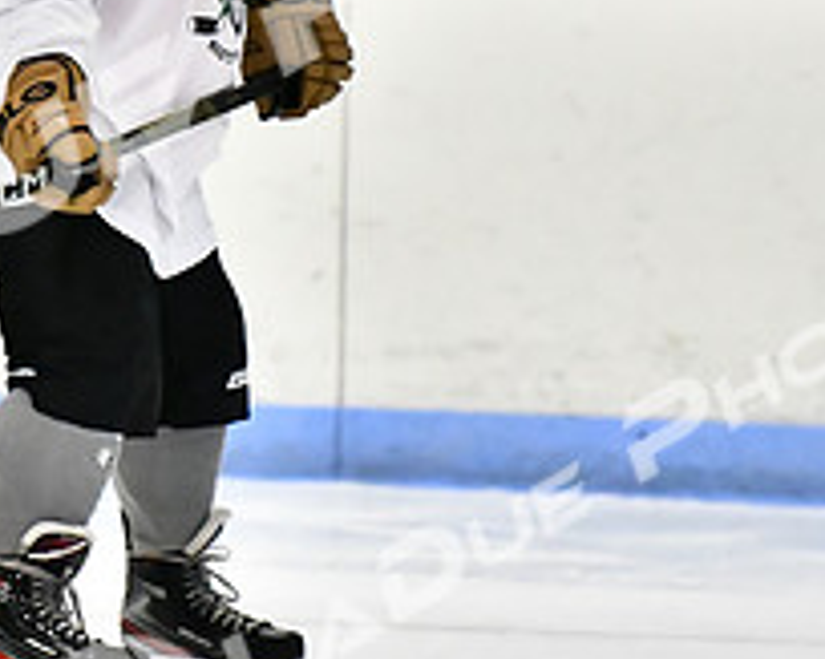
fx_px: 18597
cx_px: 28
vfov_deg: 2.0
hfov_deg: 2.5
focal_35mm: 762
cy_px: 135
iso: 8000
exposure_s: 1/1600
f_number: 2.8
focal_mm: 190
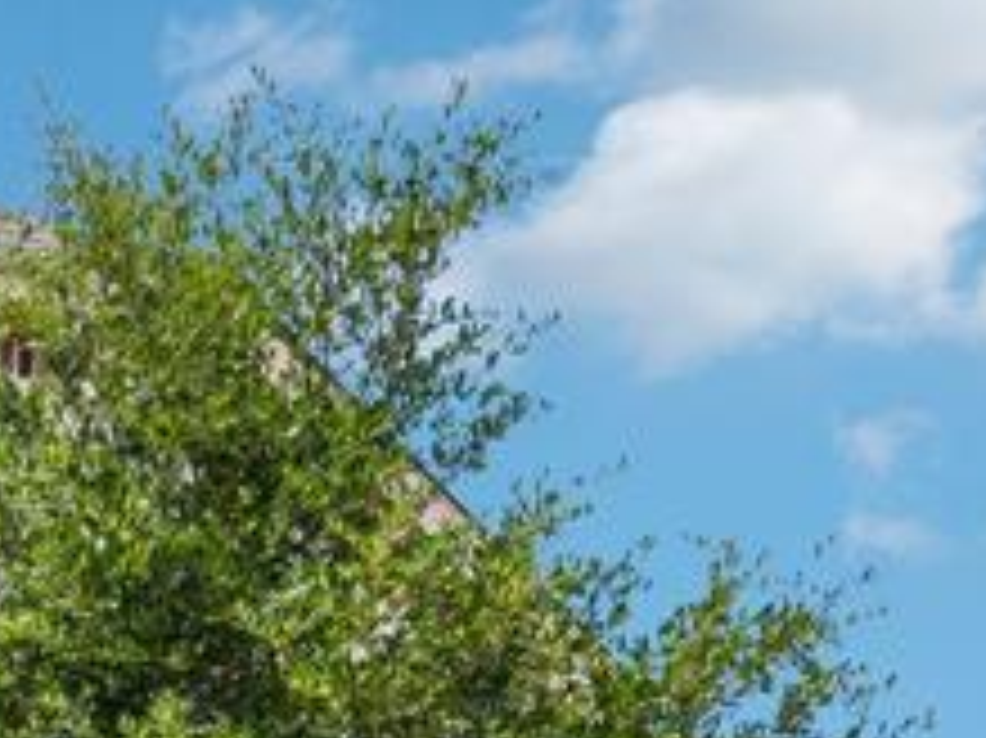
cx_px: -428
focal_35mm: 99
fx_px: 2818
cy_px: 1206
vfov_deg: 13.7
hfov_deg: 18.0
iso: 100
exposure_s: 1/250
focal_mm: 22
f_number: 8
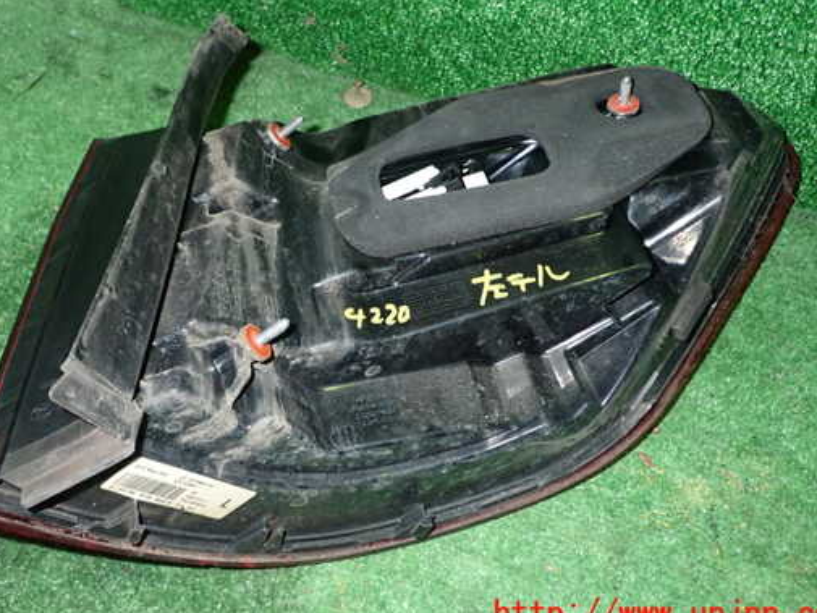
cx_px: 374
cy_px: 272
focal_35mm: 38
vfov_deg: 37.7
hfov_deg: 48.9
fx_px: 897
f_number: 7.1
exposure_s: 1/30
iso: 800
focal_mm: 5.79
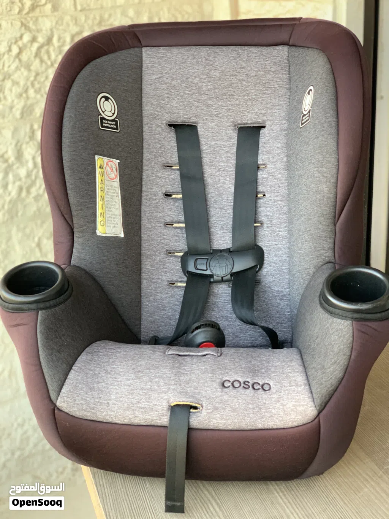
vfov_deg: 36.8
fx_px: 779
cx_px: 194
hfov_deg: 28.0
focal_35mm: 52
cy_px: 260
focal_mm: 6
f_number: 2.4
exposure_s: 1/78
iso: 125
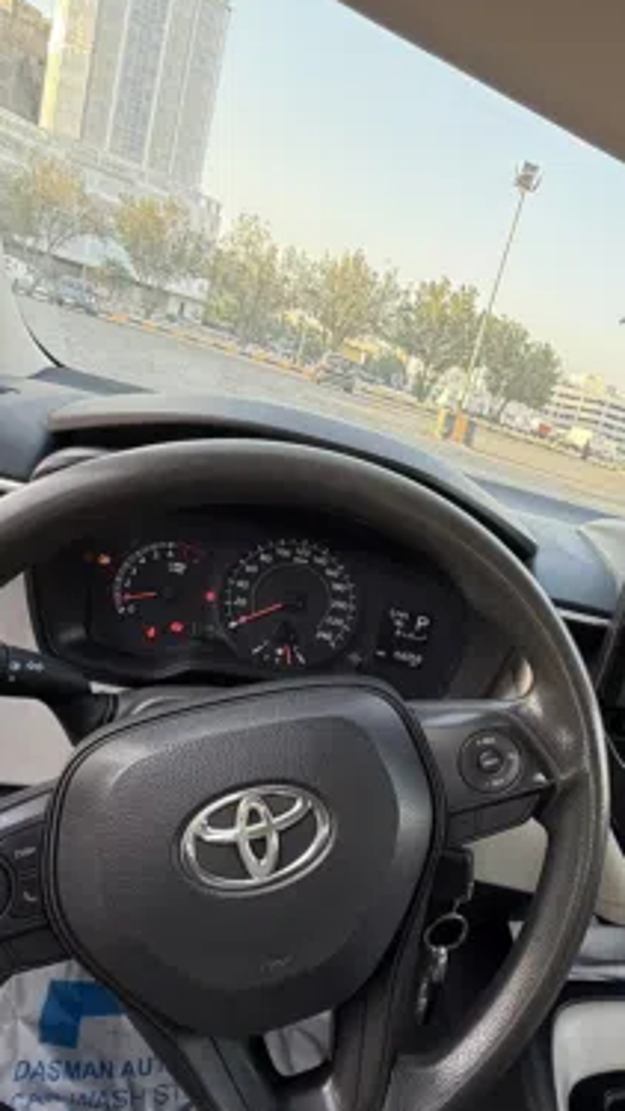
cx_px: 533
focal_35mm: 26
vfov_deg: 71.8
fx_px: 766
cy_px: 598
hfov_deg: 41.7
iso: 80
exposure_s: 1/99
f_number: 2.2
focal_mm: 2.22
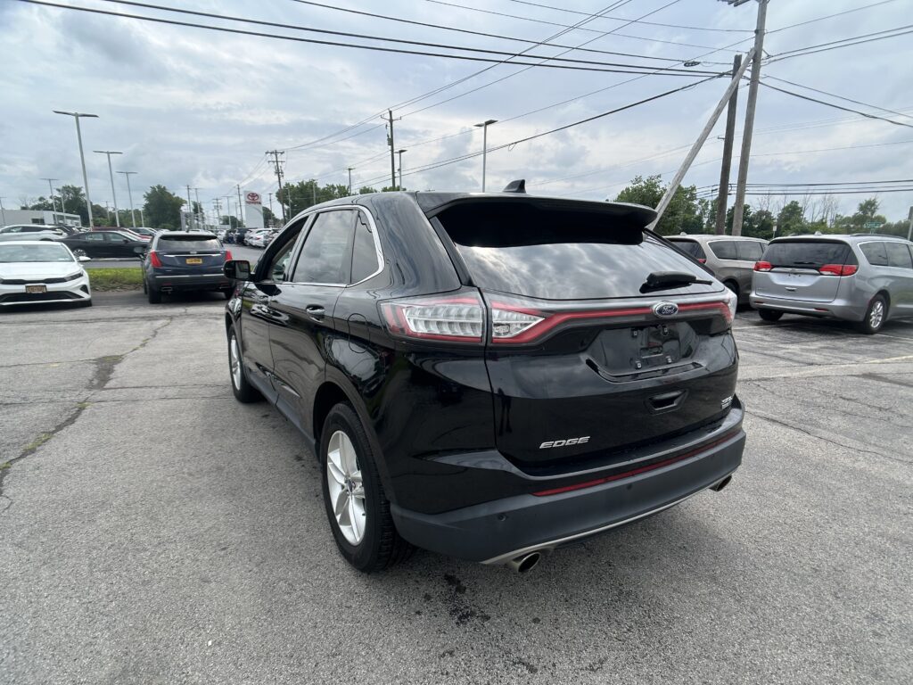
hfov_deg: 67.3
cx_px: 456
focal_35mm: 26
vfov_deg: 53.1
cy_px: 342
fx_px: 686
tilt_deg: -13.6
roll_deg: -1.1
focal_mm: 5.7
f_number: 1.5
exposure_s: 1/4115
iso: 50
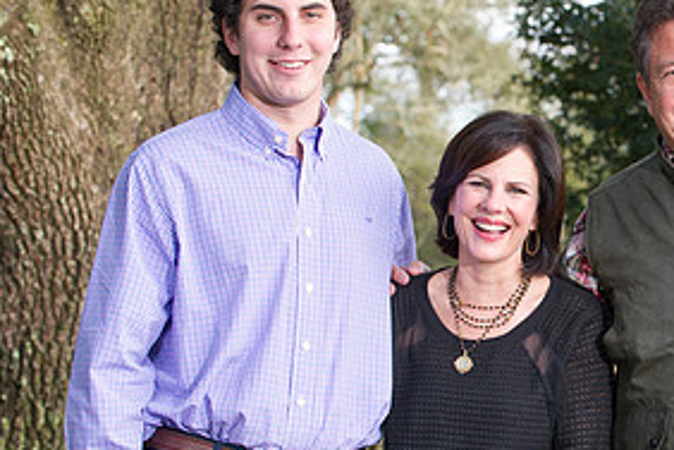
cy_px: 282
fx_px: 3314
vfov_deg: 7.8
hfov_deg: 11.5
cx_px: 650
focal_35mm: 177
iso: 800
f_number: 5
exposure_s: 1/160
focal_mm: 86
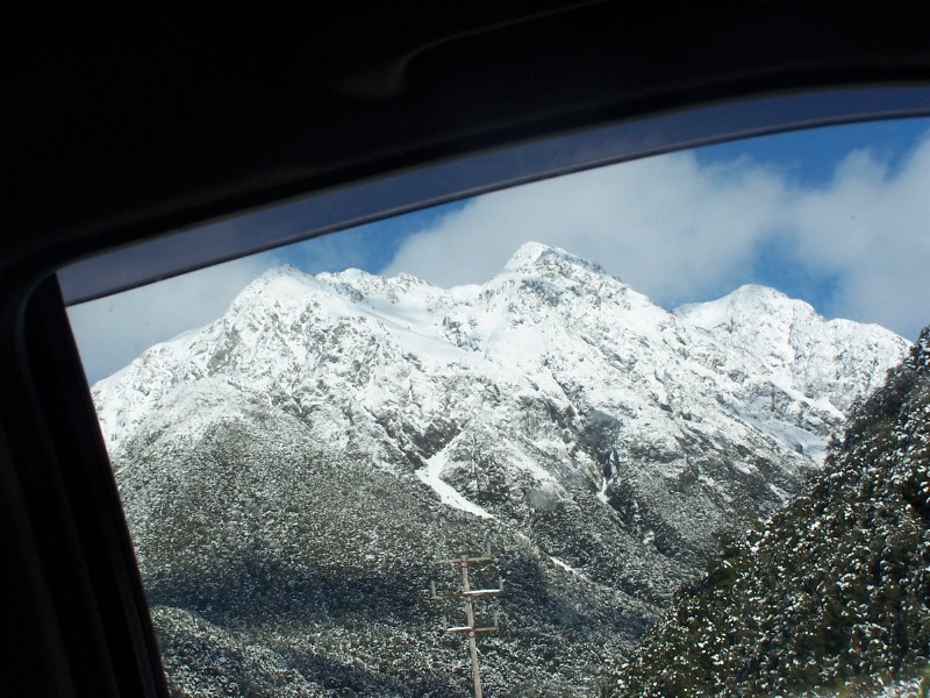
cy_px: 349
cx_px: 465
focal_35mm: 69
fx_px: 1854
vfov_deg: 21.3
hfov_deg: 28.2
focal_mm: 11.5
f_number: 6.3
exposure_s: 1/500
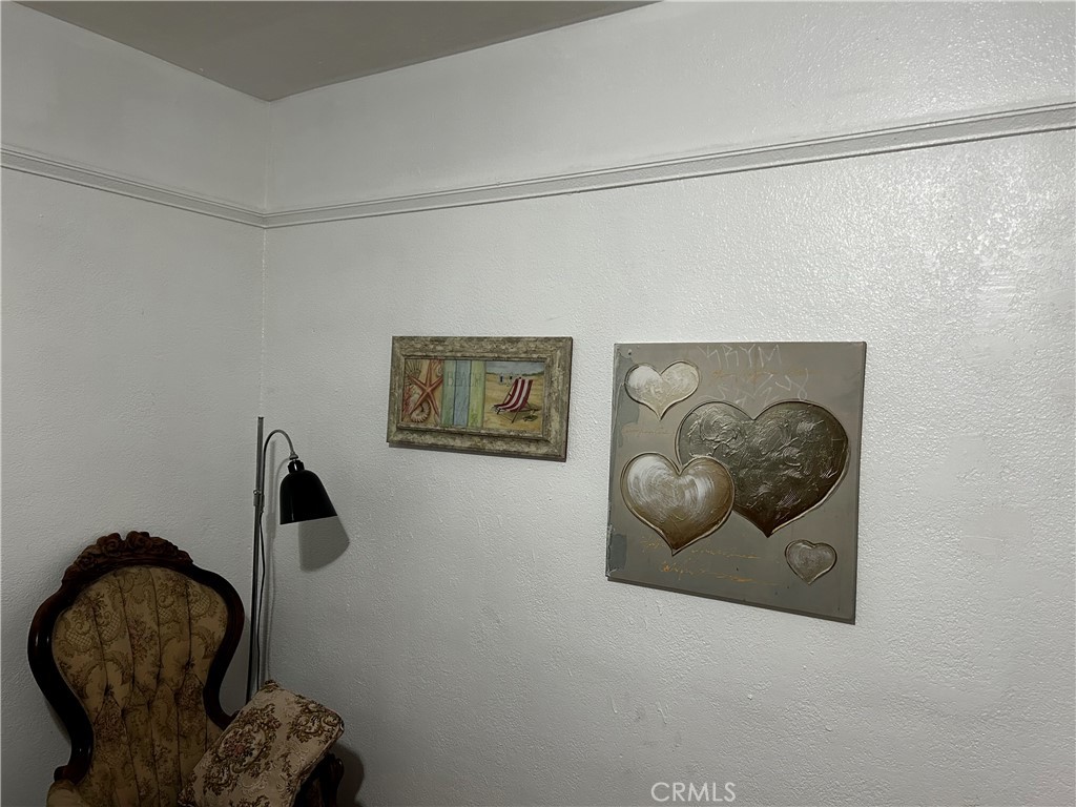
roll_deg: -2.0
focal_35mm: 26
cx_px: 538
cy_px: 404
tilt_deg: -1.2
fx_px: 808
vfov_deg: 53.1
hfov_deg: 67.3
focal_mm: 5.7
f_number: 1.5
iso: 200
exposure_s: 1/60
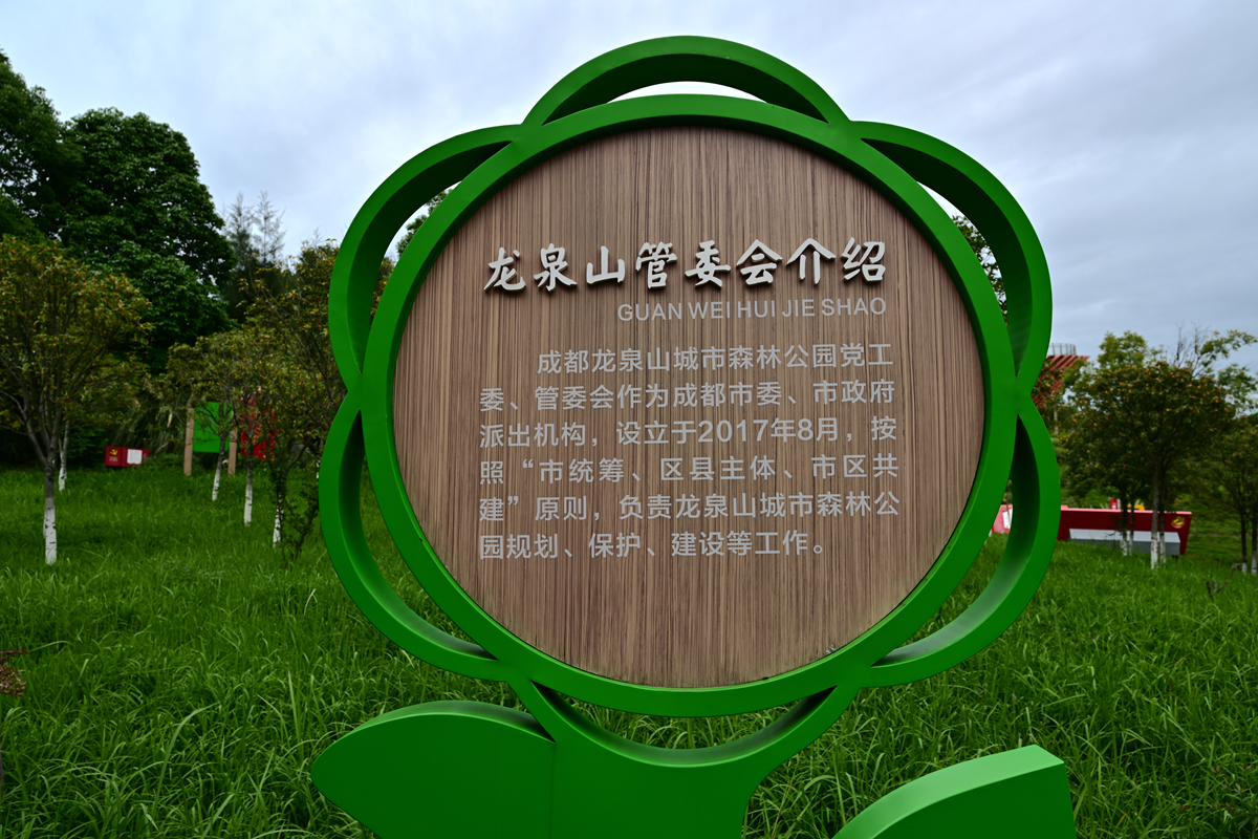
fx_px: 839
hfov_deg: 73.7
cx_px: 629
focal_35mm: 24
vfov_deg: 53.1
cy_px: 420
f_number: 8
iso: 100
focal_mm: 24
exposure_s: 1/125
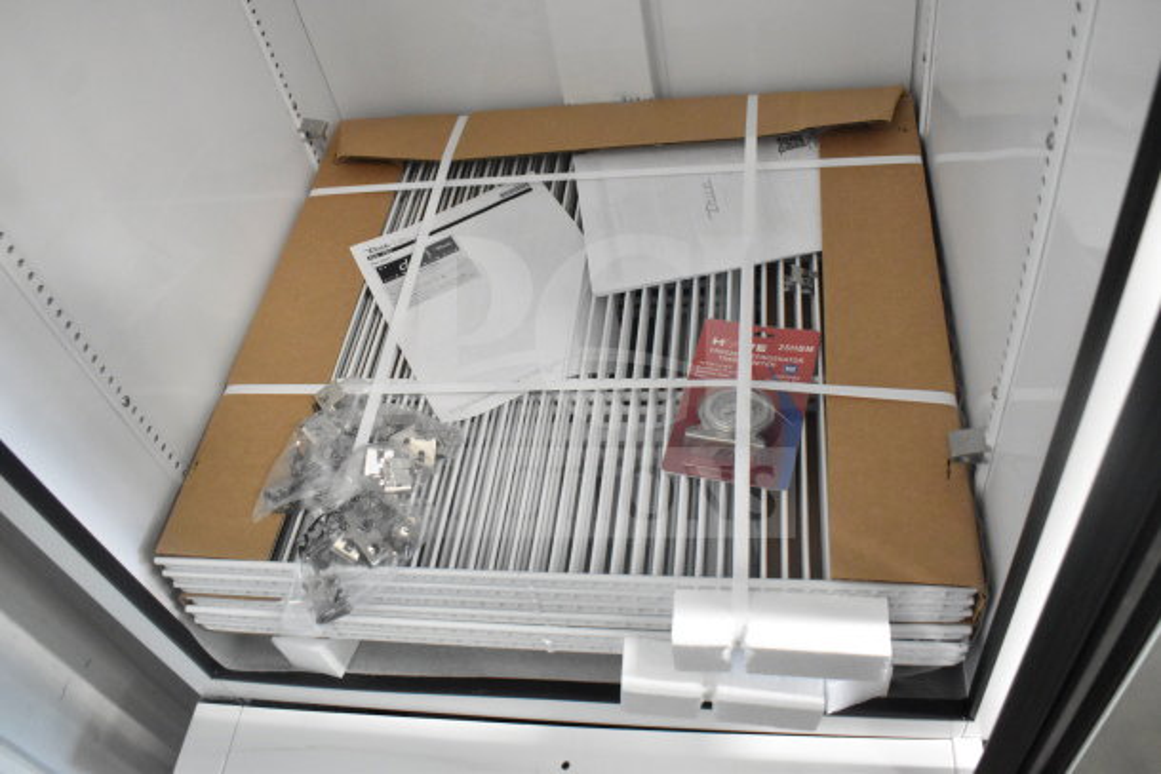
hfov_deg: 61.9
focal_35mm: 30
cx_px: 580
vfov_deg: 43.6
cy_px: 387
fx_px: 968
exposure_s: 1/100
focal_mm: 20
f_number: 5
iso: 6400
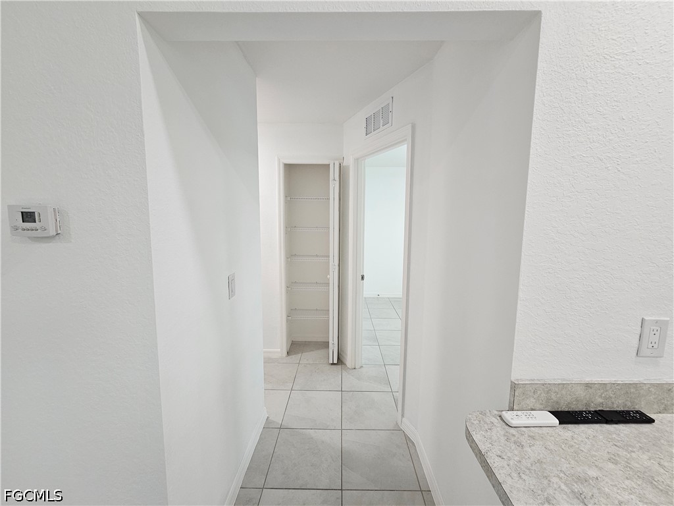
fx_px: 253
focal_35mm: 13
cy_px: 253
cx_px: 337
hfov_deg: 106.2
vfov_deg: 89.9
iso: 160
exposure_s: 1/77.4
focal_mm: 2.2
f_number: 2.2
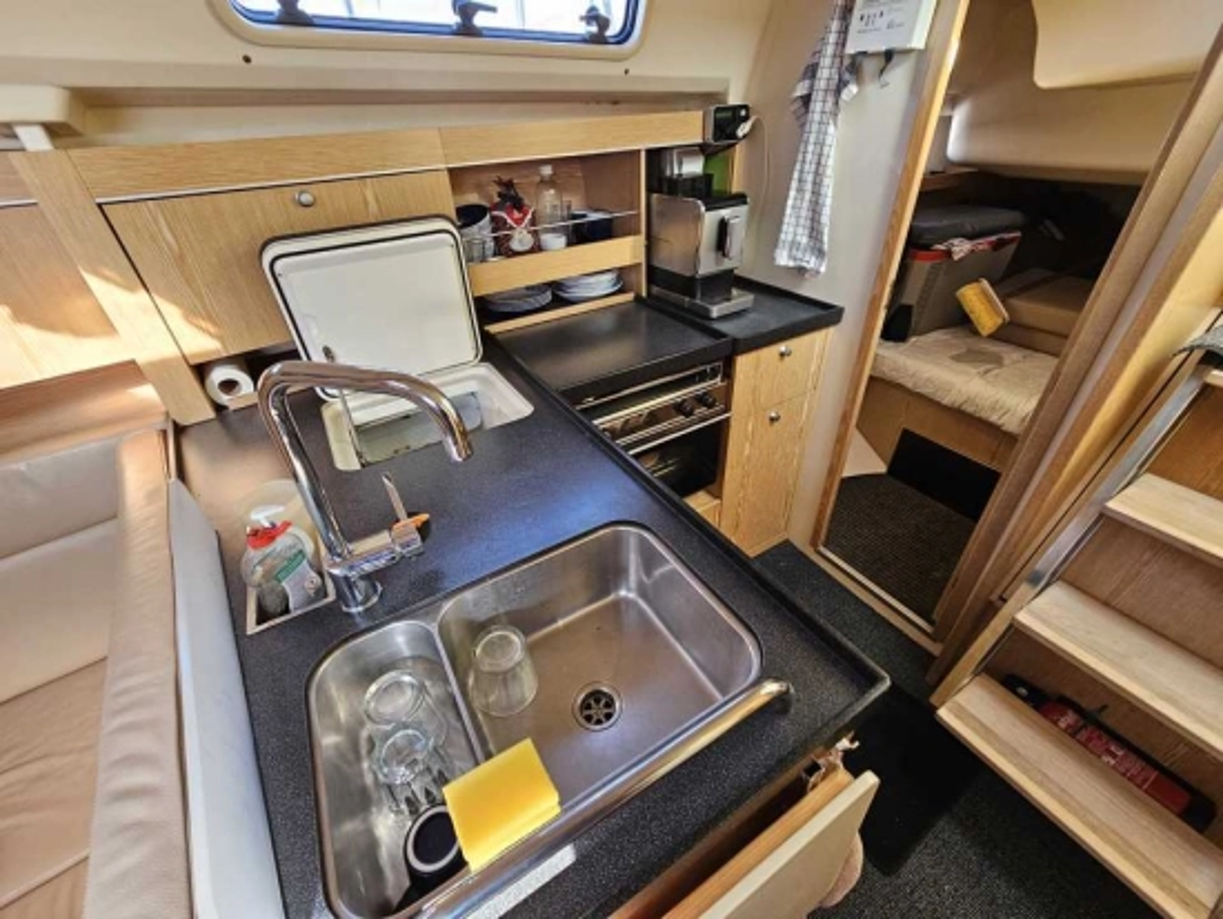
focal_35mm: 13
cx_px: 612
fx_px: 459
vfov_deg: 90.0
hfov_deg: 106.2
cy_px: 460
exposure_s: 1/71
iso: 200
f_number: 2.2
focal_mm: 2.2
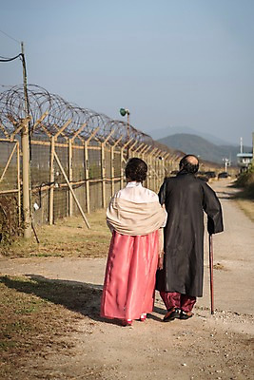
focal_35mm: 70
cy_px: 190
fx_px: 740
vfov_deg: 28.8
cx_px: 127
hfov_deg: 19.5
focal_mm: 70
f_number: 2.8
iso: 64
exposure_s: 1/1250
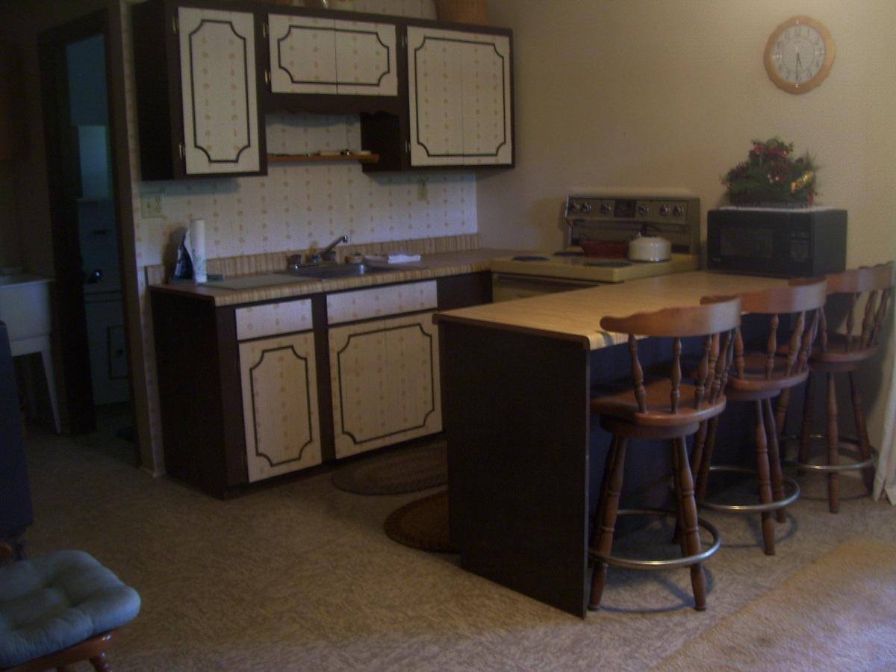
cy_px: 336
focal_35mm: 36
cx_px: 448
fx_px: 932
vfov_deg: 39.7
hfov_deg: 51.4
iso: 160
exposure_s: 1/8
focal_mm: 6
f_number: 2.7
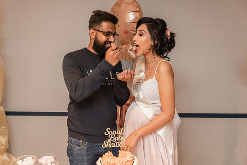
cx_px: 124
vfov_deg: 33.4
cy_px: 82
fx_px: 274
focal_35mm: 40
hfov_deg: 48.4
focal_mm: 40
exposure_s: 1/160
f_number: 4
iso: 2500
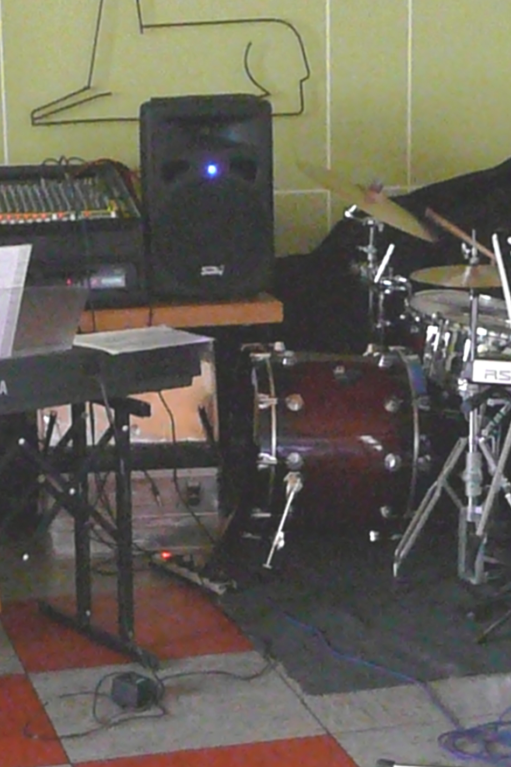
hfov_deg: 15.7
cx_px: 263
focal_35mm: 87
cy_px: 379
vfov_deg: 23.4
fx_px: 1852
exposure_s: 1/30
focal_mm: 10.2
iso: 3200
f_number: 4.5
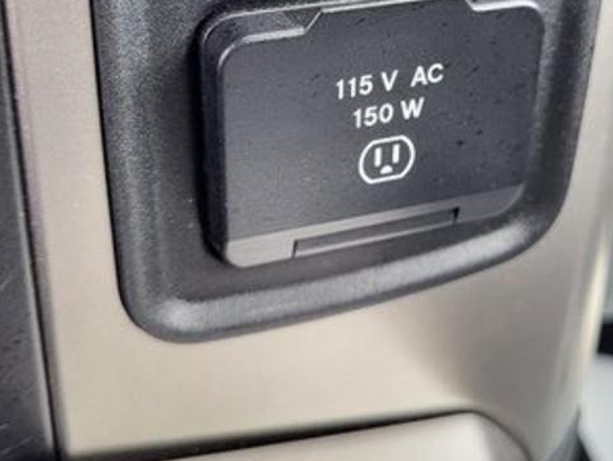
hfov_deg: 34.3
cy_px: 118
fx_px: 992
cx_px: 347
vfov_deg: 25.8
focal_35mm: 56
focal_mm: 5.4
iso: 100
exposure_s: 1/120
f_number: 1.8
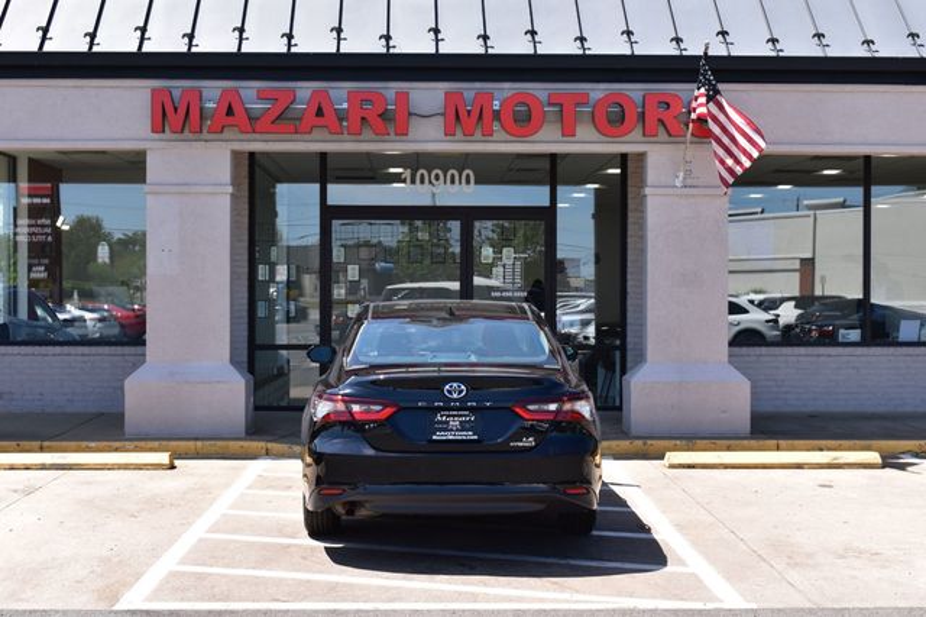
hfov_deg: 37.9
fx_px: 1350
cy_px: 308
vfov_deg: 25.7
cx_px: 463
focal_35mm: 52
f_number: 10
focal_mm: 35
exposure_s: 1/320
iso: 400
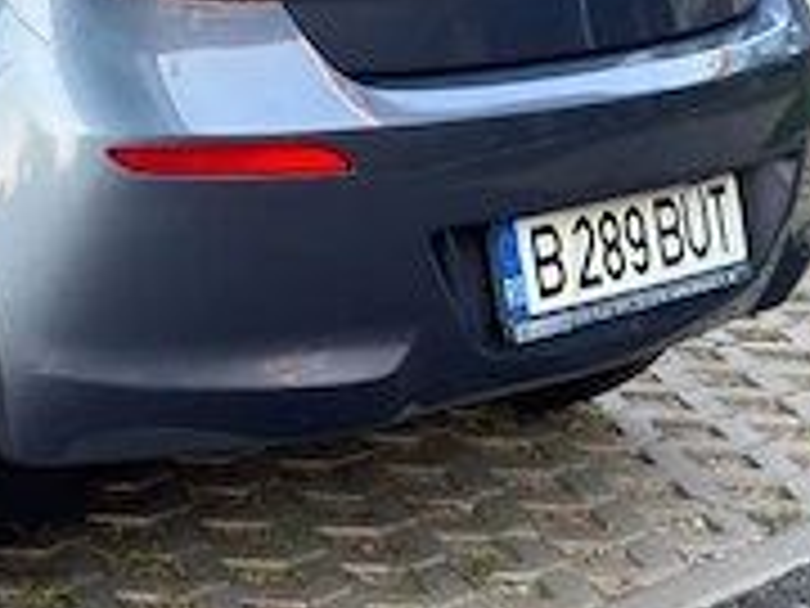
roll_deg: -1.2
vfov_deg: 11.5
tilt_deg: -6.1
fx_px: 2972
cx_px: -292
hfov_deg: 14.7
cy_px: -95
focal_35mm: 127
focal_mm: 6.76
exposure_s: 1/122
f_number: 1.78
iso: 80
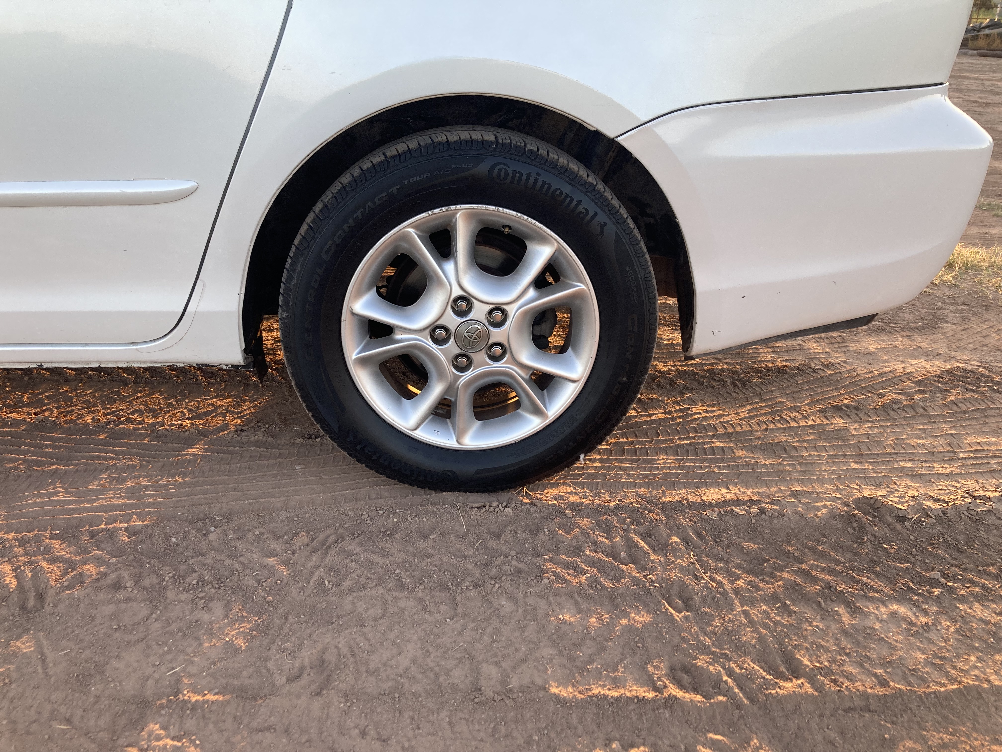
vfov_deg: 49.7
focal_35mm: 28
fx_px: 810
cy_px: 376
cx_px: 501
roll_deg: +0.3
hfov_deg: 63.4
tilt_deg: -24.2
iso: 40
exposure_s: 1/121
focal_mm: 3.99
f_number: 1.8
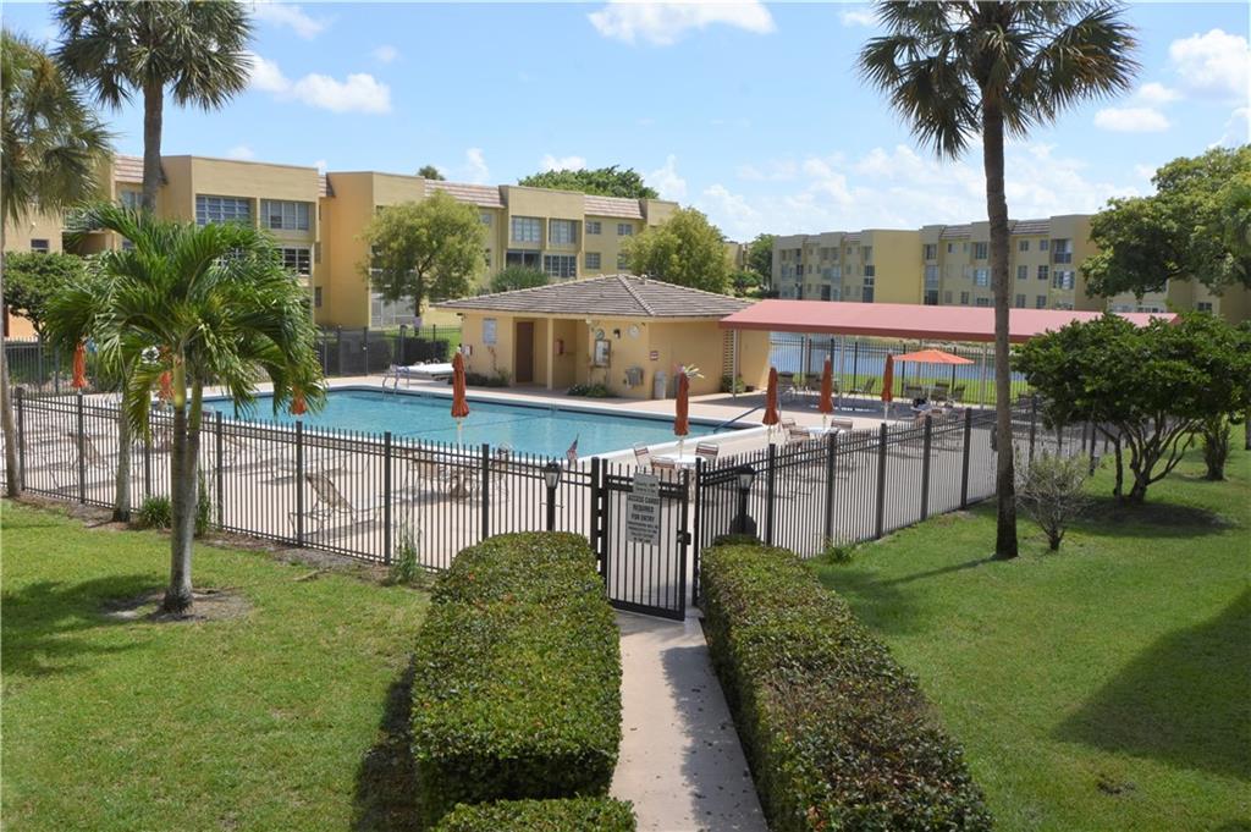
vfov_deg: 36.8
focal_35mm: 36
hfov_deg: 53.2
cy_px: 416
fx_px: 1250
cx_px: 626
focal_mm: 24
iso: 200
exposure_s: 1/250
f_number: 13
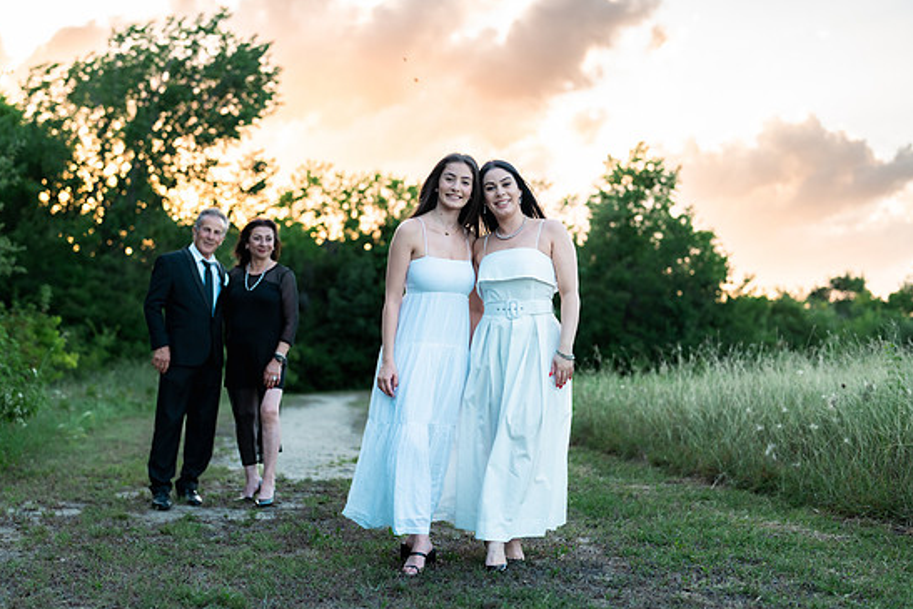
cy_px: 306
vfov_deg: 25.5
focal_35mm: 53
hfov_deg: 37.5
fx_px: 1344
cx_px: 432
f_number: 2
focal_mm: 50
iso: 125
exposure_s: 1/320
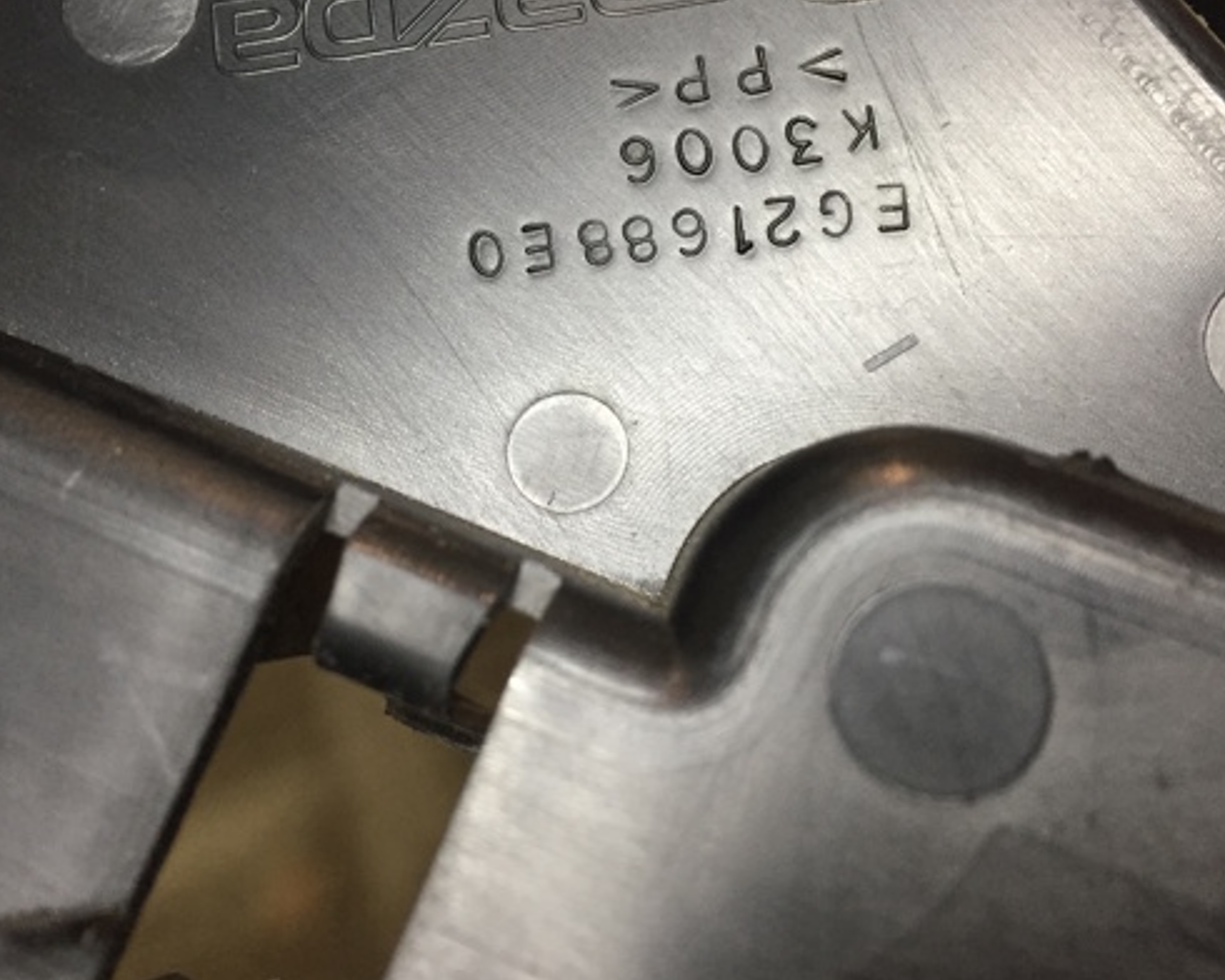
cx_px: 580
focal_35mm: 37
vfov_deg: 40.0
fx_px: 1341
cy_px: 390
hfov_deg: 49.1
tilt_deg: -53.3
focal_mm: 4.15
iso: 80
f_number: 2.2
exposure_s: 1/33
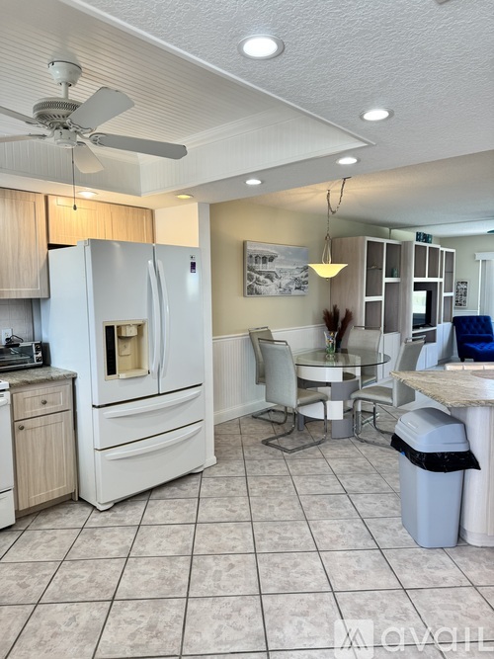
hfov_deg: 56.8
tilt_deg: -6.5
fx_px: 457
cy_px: 330
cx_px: 247
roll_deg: +0.3
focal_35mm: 24
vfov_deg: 71.6
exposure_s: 1/134
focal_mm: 6.76
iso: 100
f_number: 1.78
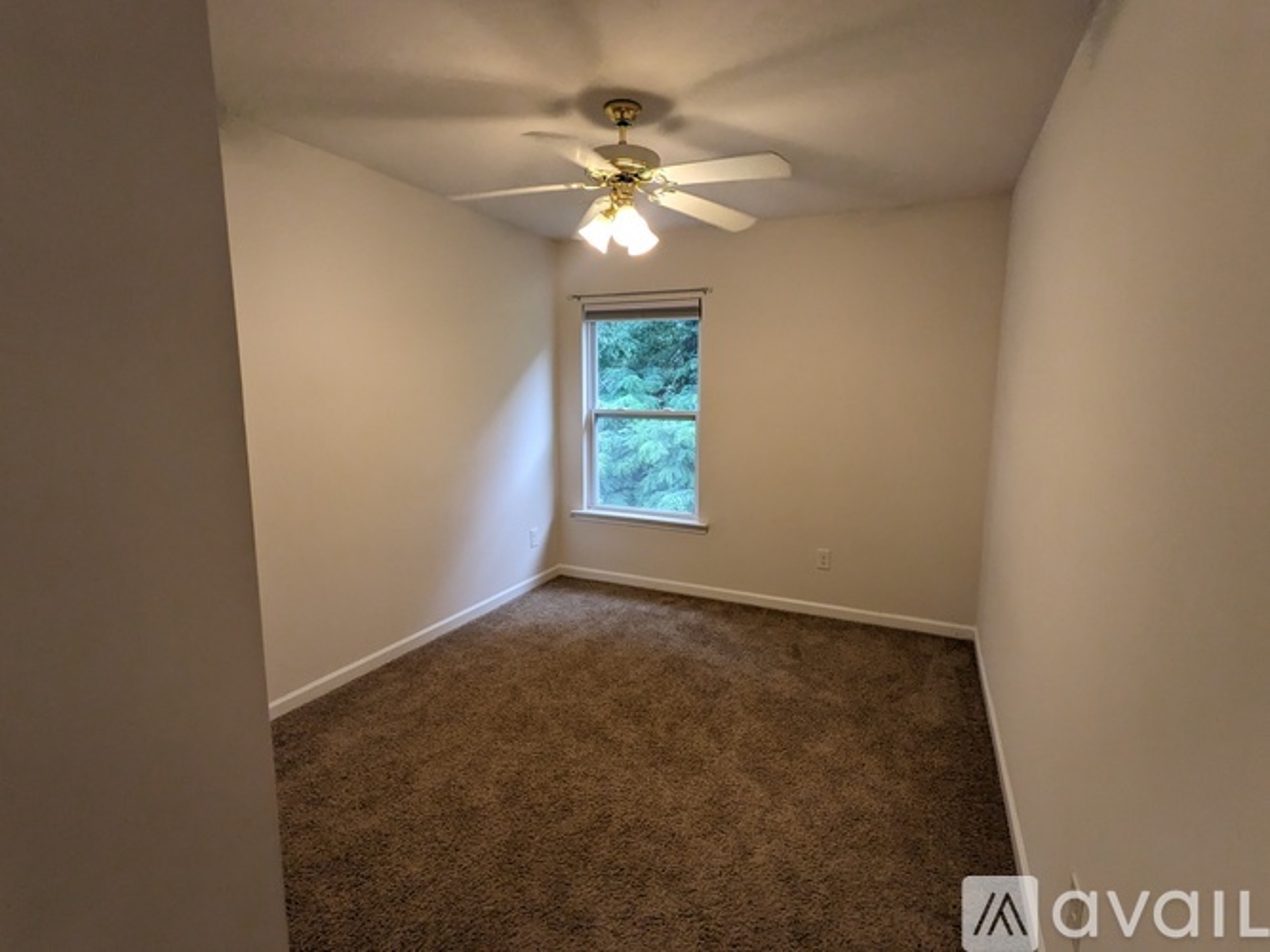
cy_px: 476
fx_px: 587
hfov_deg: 94.5
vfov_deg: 78.1
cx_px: 635
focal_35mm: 16
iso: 269
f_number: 2.2
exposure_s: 1/120
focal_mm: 2.22
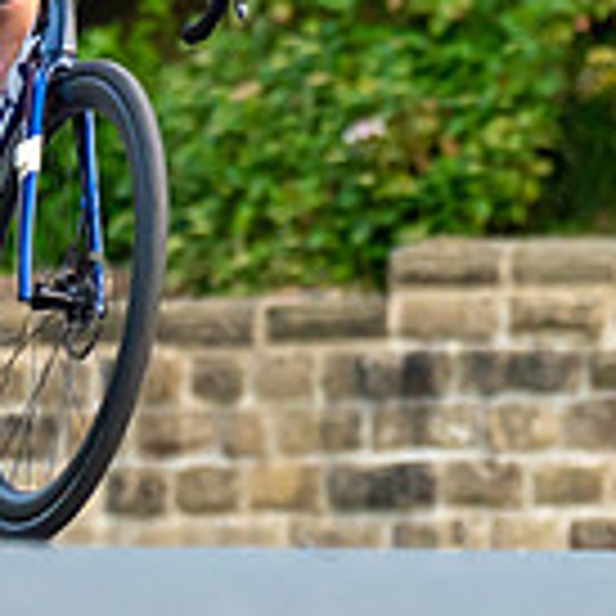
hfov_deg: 3.5
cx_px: -102
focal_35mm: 498
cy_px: -354
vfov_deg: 3.5
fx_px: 10026
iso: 1250
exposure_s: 1/1000
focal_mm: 96
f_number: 2.8
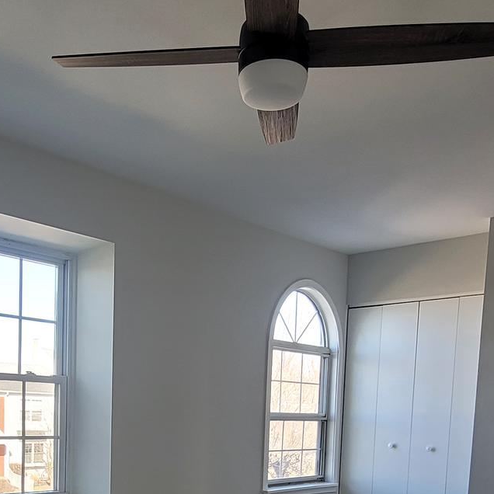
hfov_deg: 44.5
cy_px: 484
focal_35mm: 37
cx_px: 178
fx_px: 597
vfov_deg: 40.0
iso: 80
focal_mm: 2.2
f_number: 2.2
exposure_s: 1/60
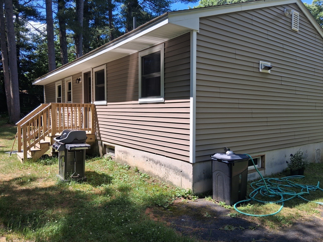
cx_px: 162
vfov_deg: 53.1
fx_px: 243
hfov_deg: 67.3
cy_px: 121
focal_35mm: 26
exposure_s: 1/337
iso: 25
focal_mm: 3.98
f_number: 1.8
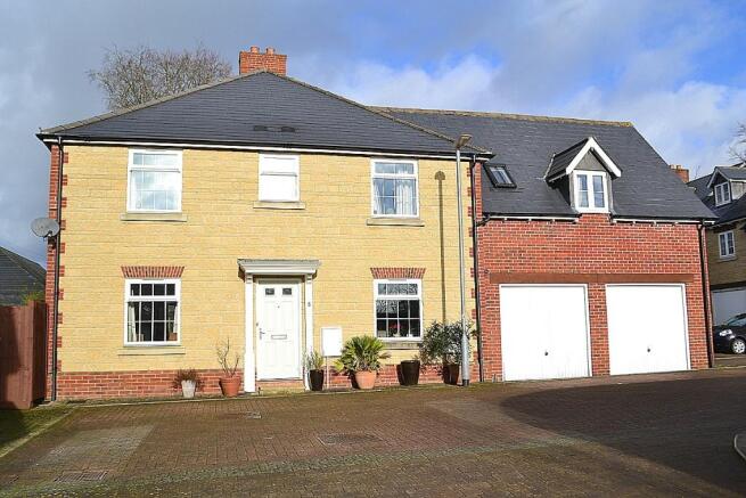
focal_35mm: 33
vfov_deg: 40.0
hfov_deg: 57.2
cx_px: 373
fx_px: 684
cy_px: 249
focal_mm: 22
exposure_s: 1/500
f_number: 11
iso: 250
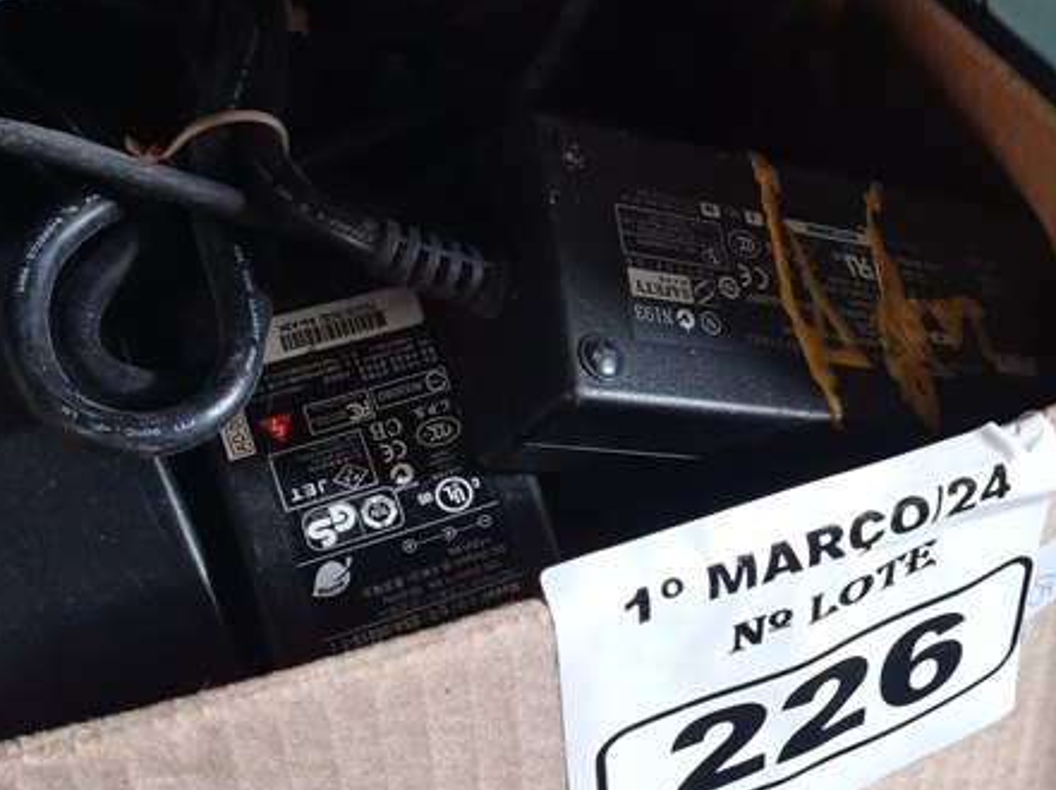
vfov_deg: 22.5
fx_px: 1981
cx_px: 905
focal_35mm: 65
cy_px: 335
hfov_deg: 28.9
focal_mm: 4.7
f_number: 1.79
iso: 424
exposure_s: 1/30
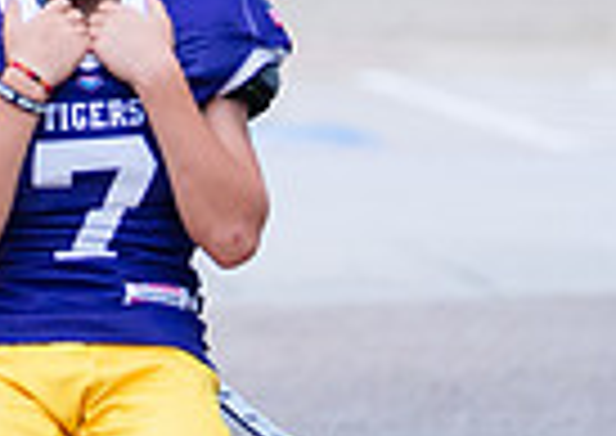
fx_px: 6245
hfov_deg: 5.6
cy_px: -569
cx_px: -333
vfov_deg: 3.9
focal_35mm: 358
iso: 250
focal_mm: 50
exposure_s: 1/400
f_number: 1.2
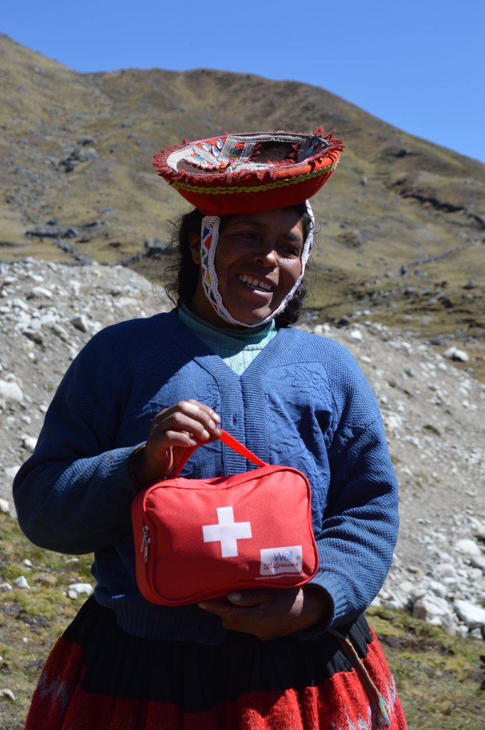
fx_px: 1670
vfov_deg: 24.6
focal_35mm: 82
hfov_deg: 16.5
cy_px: 365
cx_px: 242
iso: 100
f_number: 7.1
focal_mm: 55
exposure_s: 1/200
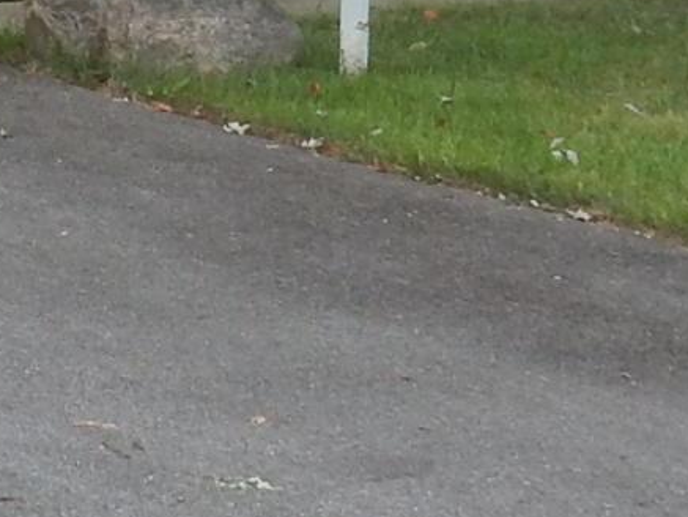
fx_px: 4095
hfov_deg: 9.2
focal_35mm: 206
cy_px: -385
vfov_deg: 7.0
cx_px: -509
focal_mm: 5.4
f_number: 4
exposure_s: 1/40
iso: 125
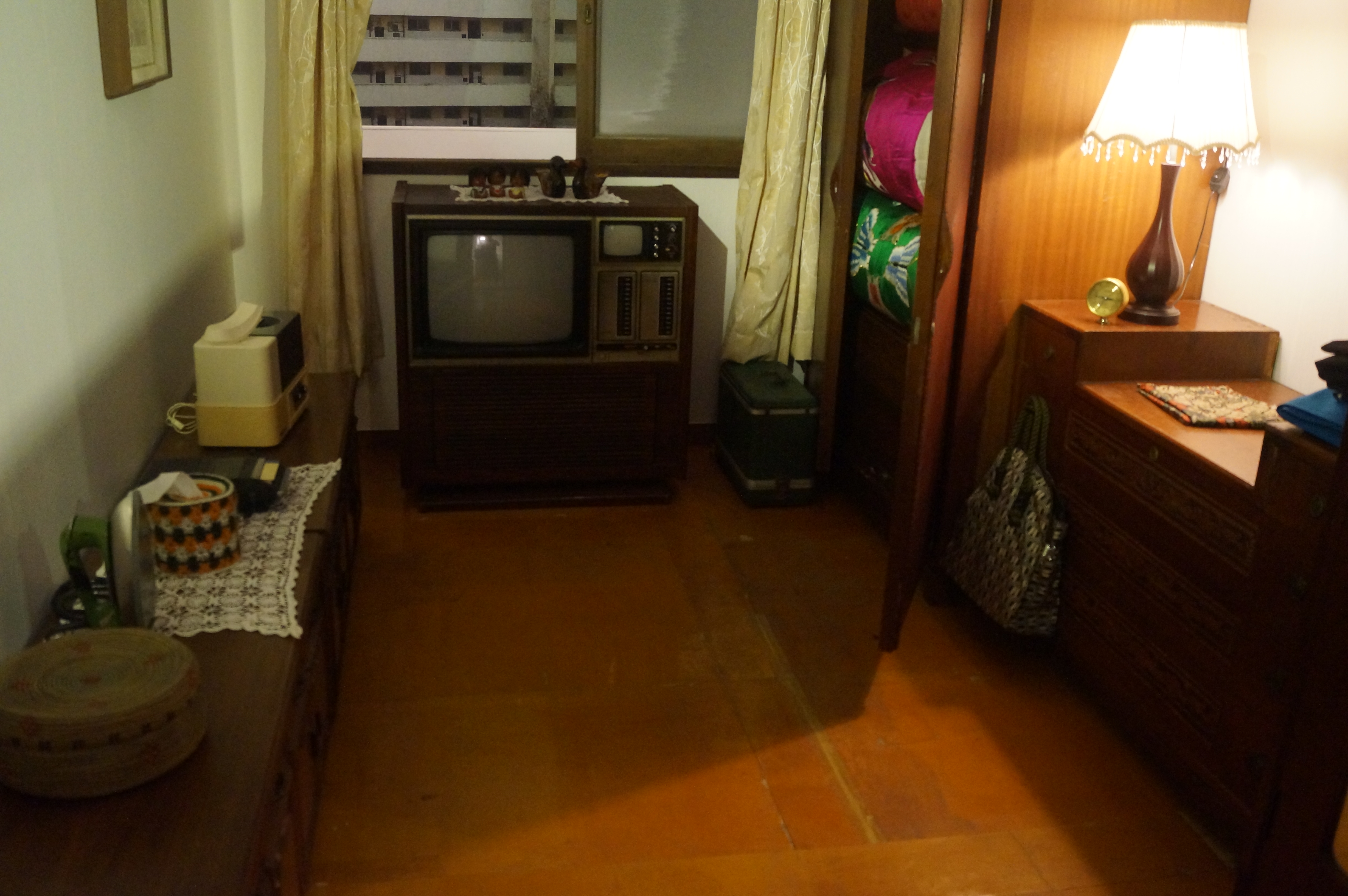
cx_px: 674
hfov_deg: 57.3
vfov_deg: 39.9
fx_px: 1234
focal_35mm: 33
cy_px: 448
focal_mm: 22
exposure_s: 1/50
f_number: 4
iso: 3200
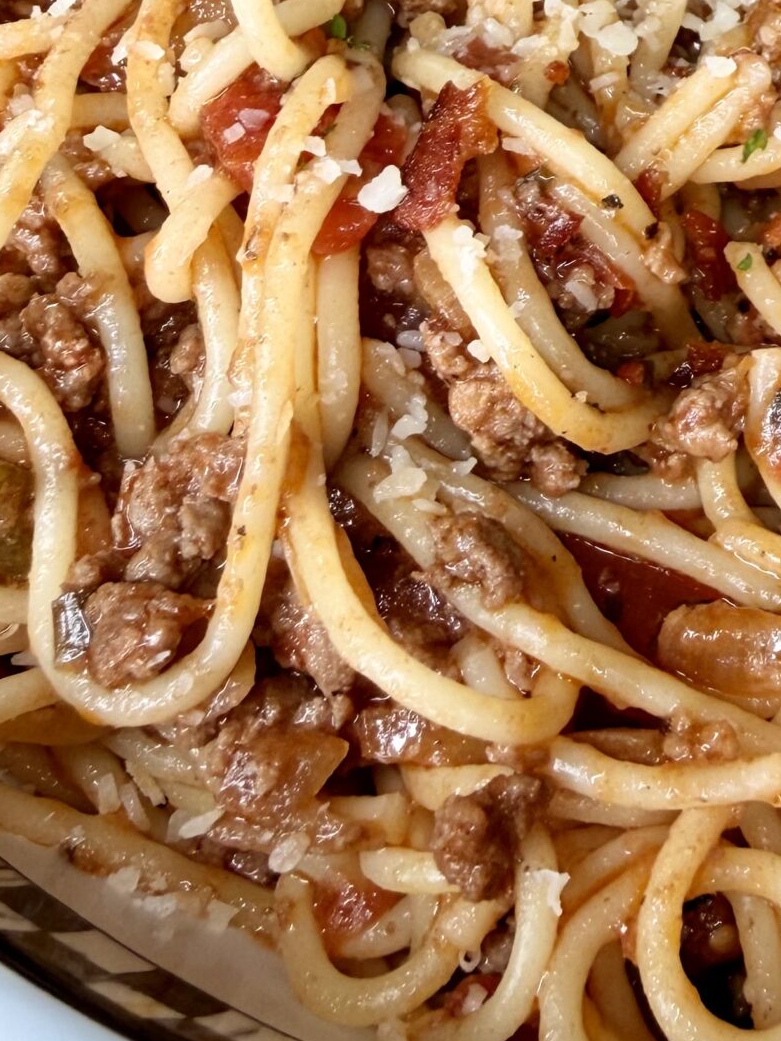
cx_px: 956
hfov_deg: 22.7
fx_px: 1774
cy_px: 107
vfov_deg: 31.2
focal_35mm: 59
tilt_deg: -46.4
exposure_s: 1/120
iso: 50
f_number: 2.2
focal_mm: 2.22
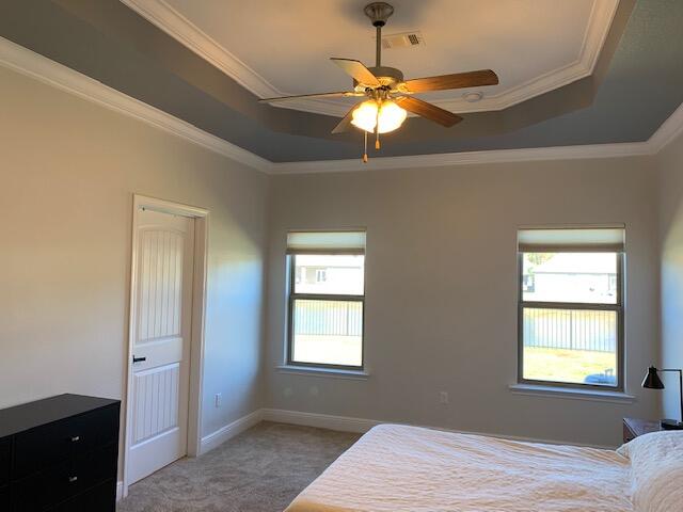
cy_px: 256
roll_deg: -1.0
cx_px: 342
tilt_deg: +2.0
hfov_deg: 67.3
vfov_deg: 53.1
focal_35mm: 26
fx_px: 513
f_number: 1.8
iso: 50
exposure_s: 1/60
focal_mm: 4.25
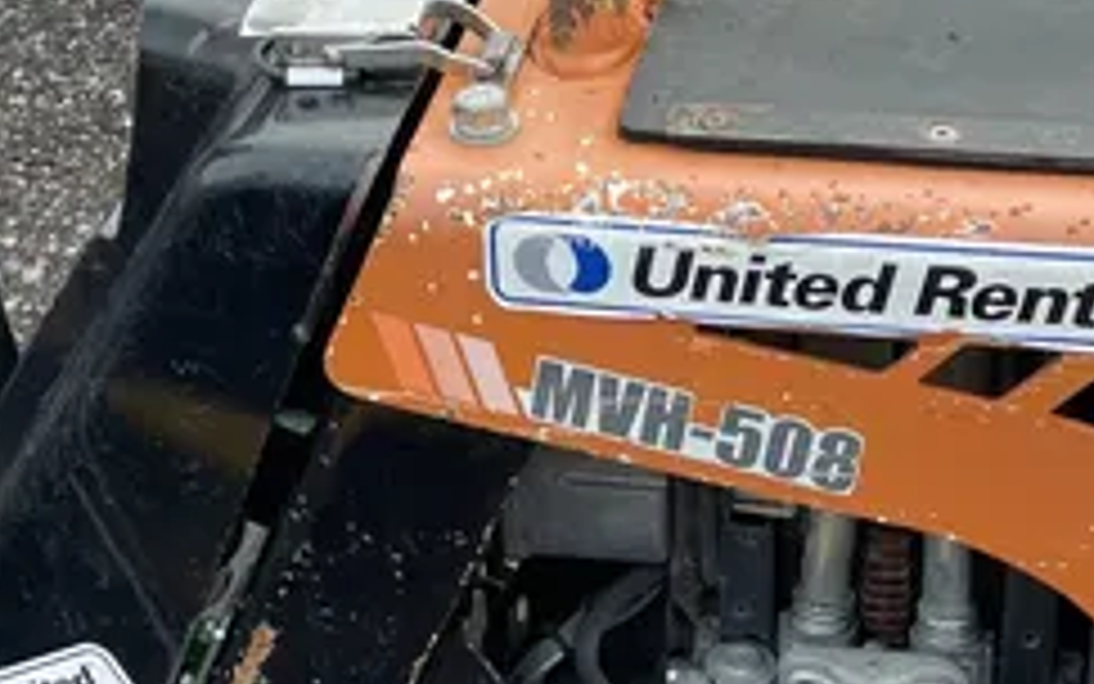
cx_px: 608
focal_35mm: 83
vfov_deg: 15.5
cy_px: 659
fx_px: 2475
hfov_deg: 24.9
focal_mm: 4.2
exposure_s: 1/121
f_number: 1.6
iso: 40
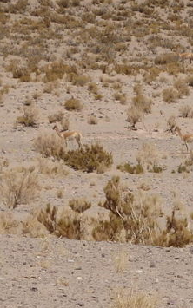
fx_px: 1758
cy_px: 154
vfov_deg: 10.0
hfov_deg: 6.3
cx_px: 175
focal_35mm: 209
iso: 125
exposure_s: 1/800
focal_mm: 25
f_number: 5.9
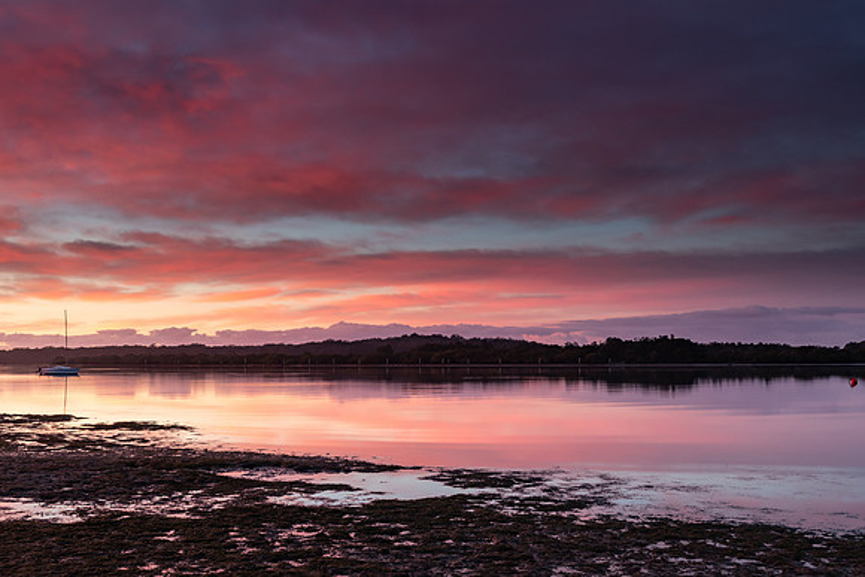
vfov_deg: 35.1
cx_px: 432
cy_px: 288
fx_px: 912
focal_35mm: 38
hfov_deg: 50.7
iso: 200
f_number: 7.1
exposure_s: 1/1.25
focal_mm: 25
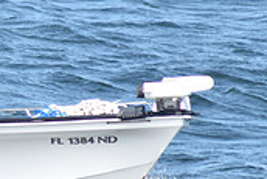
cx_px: -115
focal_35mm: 1413
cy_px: 136
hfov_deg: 1.5
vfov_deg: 1.0
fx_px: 10488
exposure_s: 1/1000
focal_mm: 280
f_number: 6.7
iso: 400
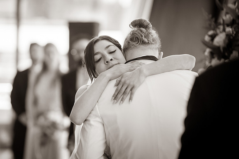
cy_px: 79
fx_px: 786
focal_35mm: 118
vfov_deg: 11.6
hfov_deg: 17.3
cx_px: 84
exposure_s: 1/400
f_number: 1.4
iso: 125
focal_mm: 85
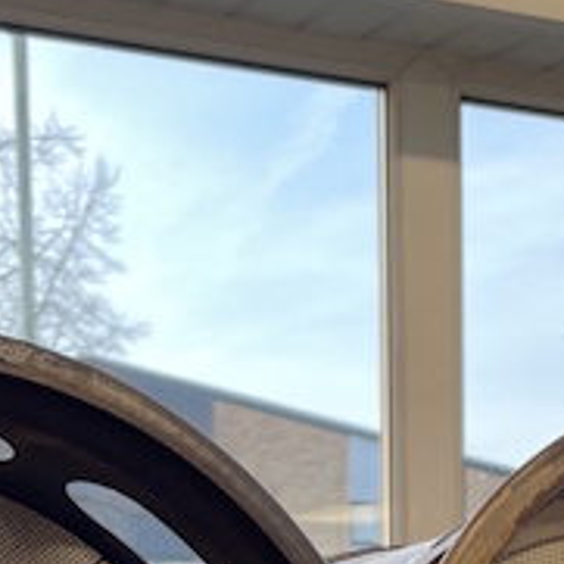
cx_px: 256
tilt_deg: -2.7
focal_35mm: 89
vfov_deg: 17.9
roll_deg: +0.6
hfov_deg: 19.5
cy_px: 781
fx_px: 1641
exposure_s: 1/121
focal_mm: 4.2
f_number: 1.6
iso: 50
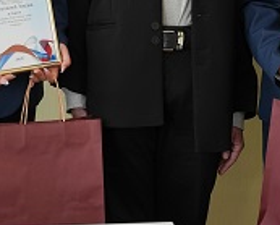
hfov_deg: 13.4
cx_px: 168
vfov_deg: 10.6
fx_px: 1187
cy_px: -68
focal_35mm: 143
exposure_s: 1/160
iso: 500
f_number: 4
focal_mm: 44
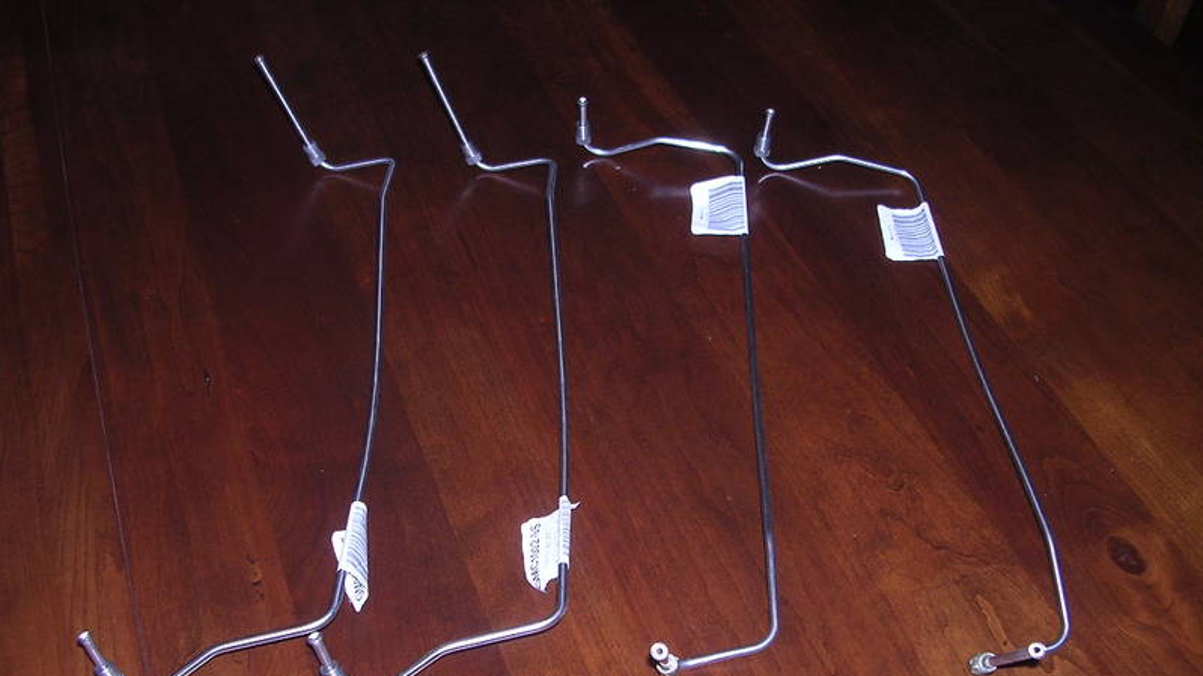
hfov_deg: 48.4
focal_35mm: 42
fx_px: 1339
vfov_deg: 28.2
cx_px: 596
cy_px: 422
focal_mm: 5.8
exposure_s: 1/60.1
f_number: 2.8
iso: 100
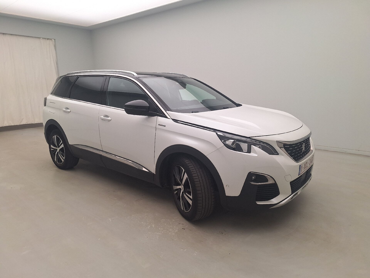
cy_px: 139
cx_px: 185
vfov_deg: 58.9
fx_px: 246
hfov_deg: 73.9
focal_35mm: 23
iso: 40
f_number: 1.8
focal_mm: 5.54
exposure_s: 1/133
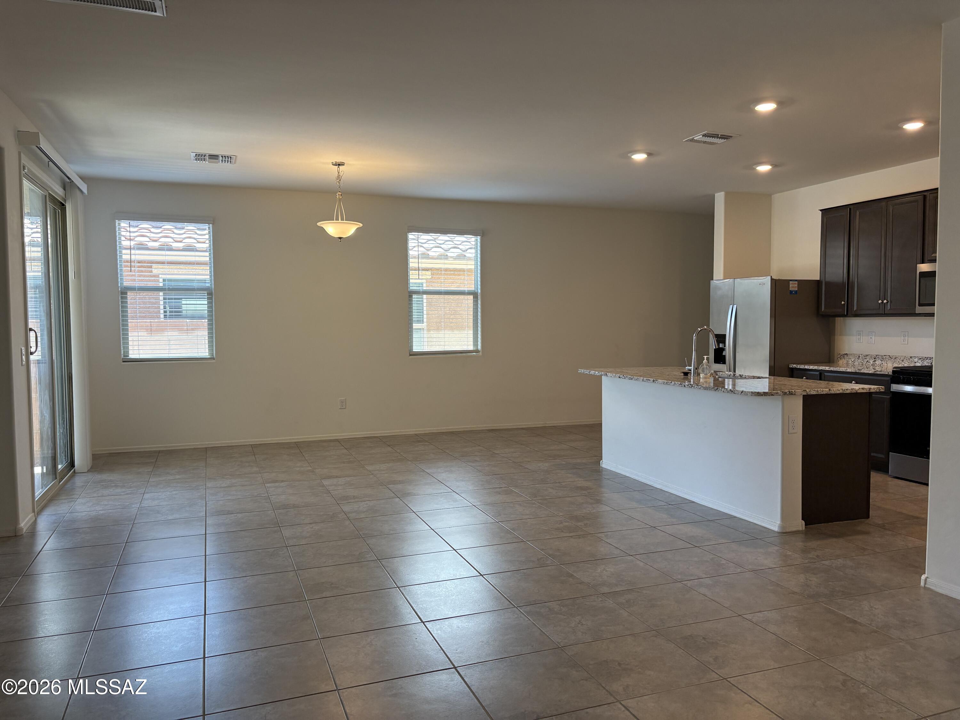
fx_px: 721
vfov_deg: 53.1
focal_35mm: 26
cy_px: 360
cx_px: 480
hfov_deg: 67.3
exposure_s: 1/158
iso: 125
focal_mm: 5.96
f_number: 1.6
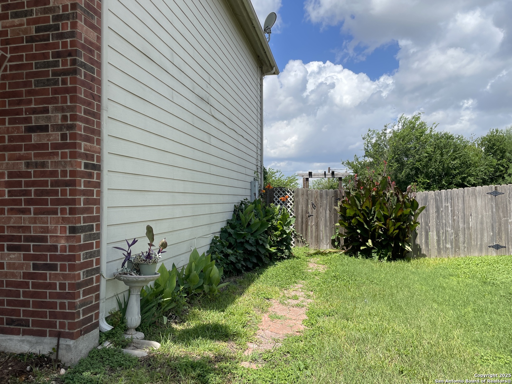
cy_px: 192
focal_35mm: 26
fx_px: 385
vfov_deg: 53.1
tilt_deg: +2.5
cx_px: 256
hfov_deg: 67.3
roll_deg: +0.5
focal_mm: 4.2
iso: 32
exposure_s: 1/3509
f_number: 1.6
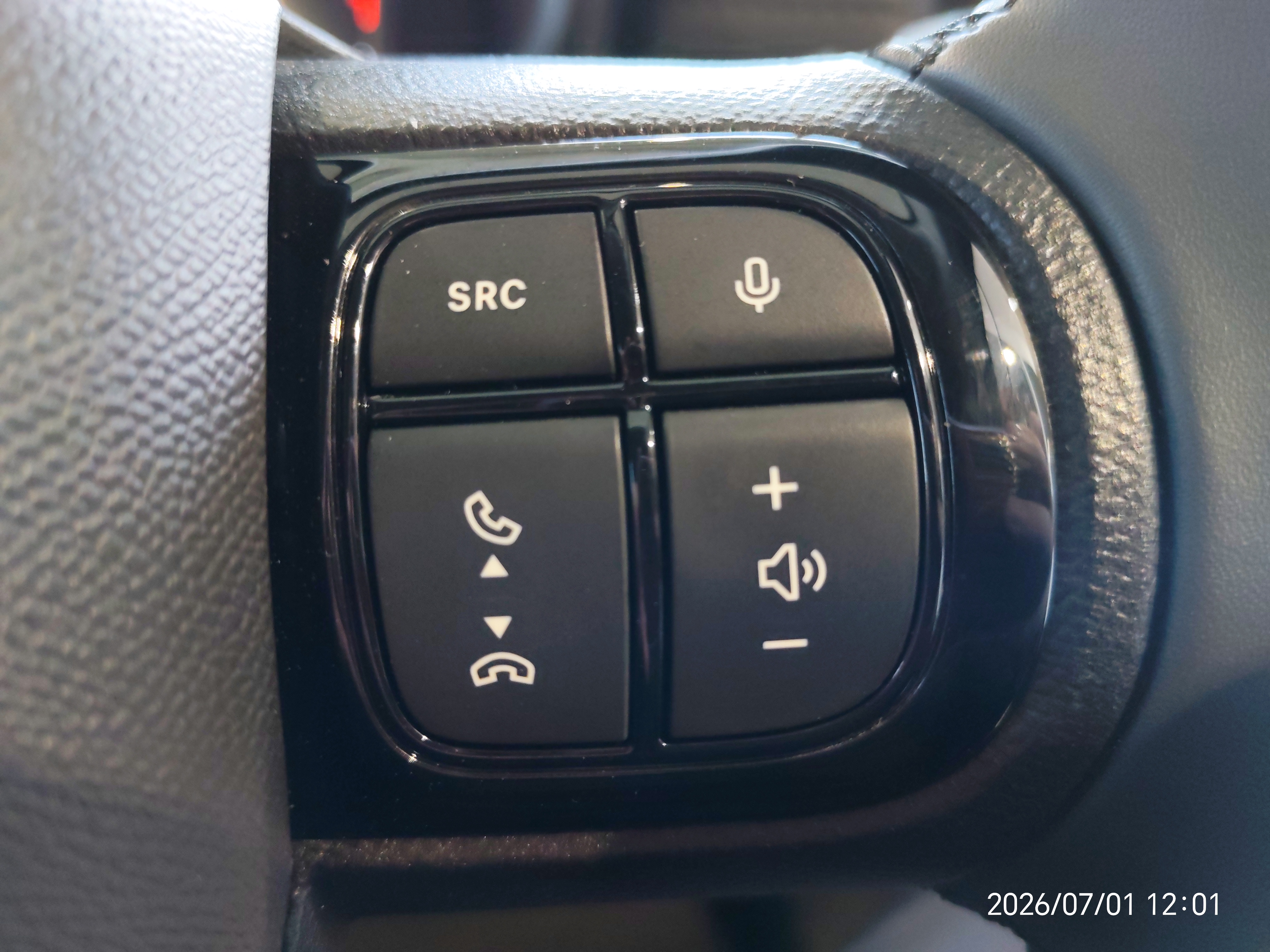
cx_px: 635
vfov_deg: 51.4
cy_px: 476
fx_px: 991
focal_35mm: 27
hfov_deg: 65.3
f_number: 1.9
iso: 800
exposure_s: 1/100
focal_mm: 6.12
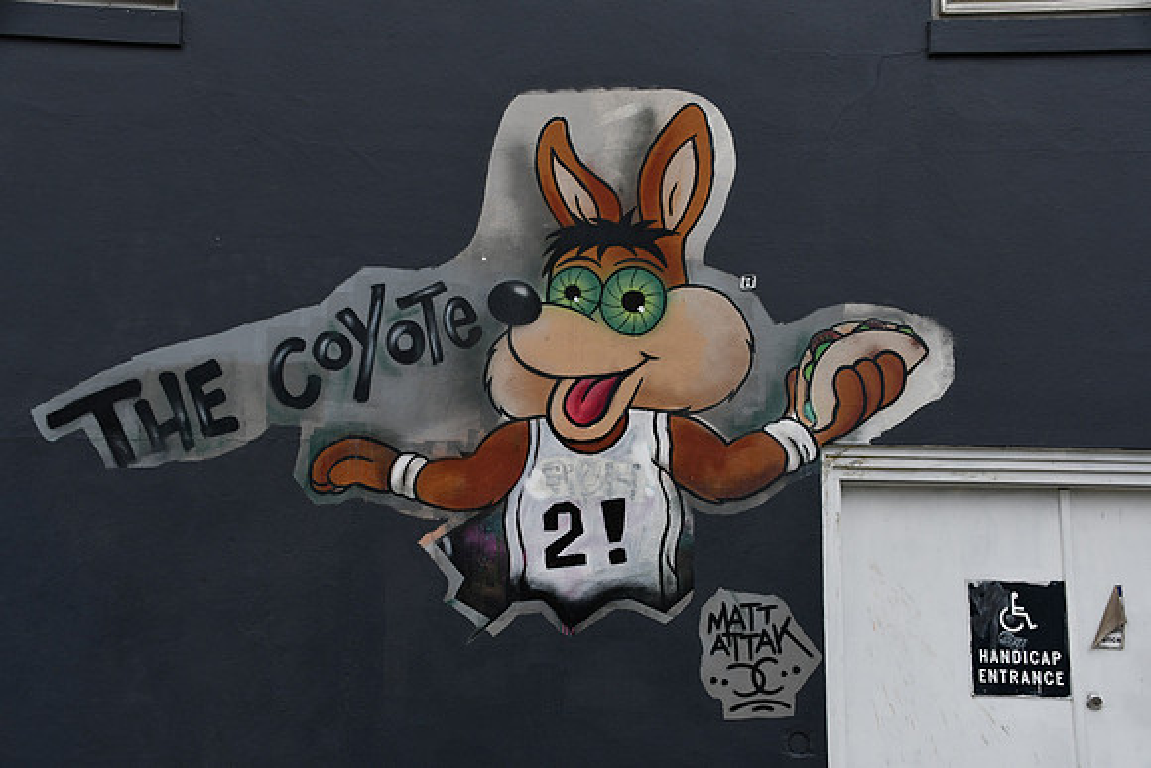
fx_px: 1471
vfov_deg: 29.3
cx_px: 576
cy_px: 384
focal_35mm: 46
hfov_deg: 42.7
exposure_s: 1/250
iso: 200
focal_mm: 31
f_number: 7.1
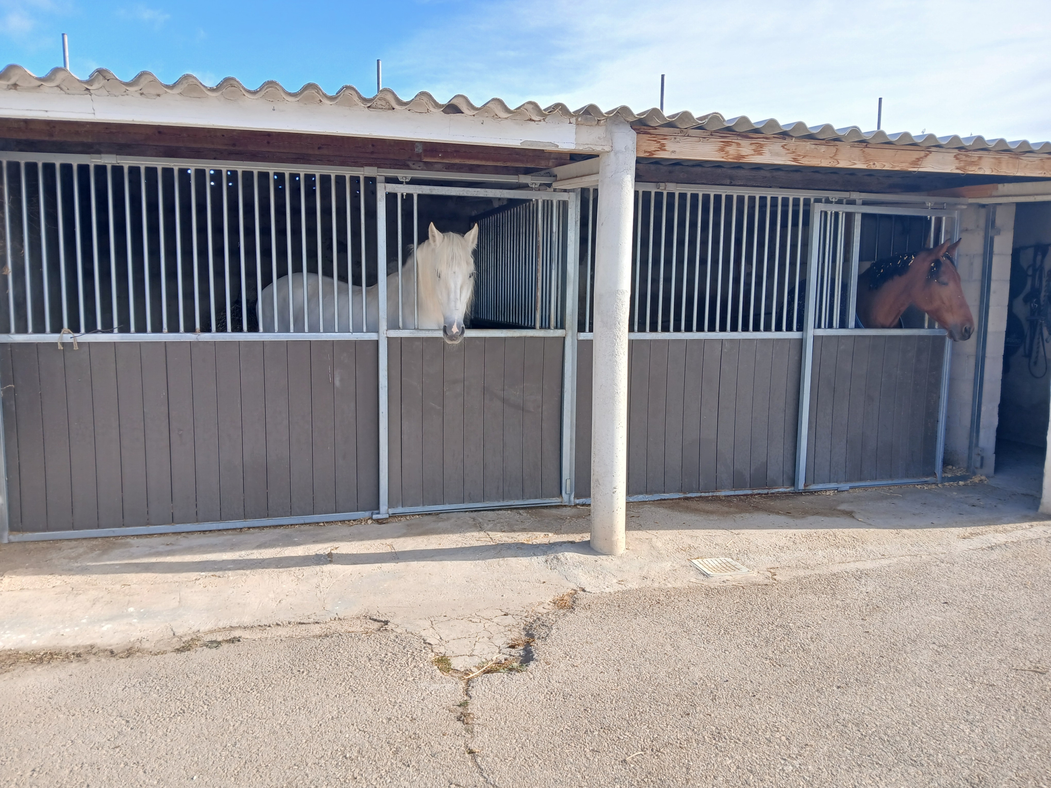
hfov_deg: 67.3
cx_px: 526
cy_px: 394
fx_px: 789
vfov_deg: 53.1
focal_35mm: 26
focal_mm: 3.98
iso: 20
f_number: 1.8
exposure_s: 1/165
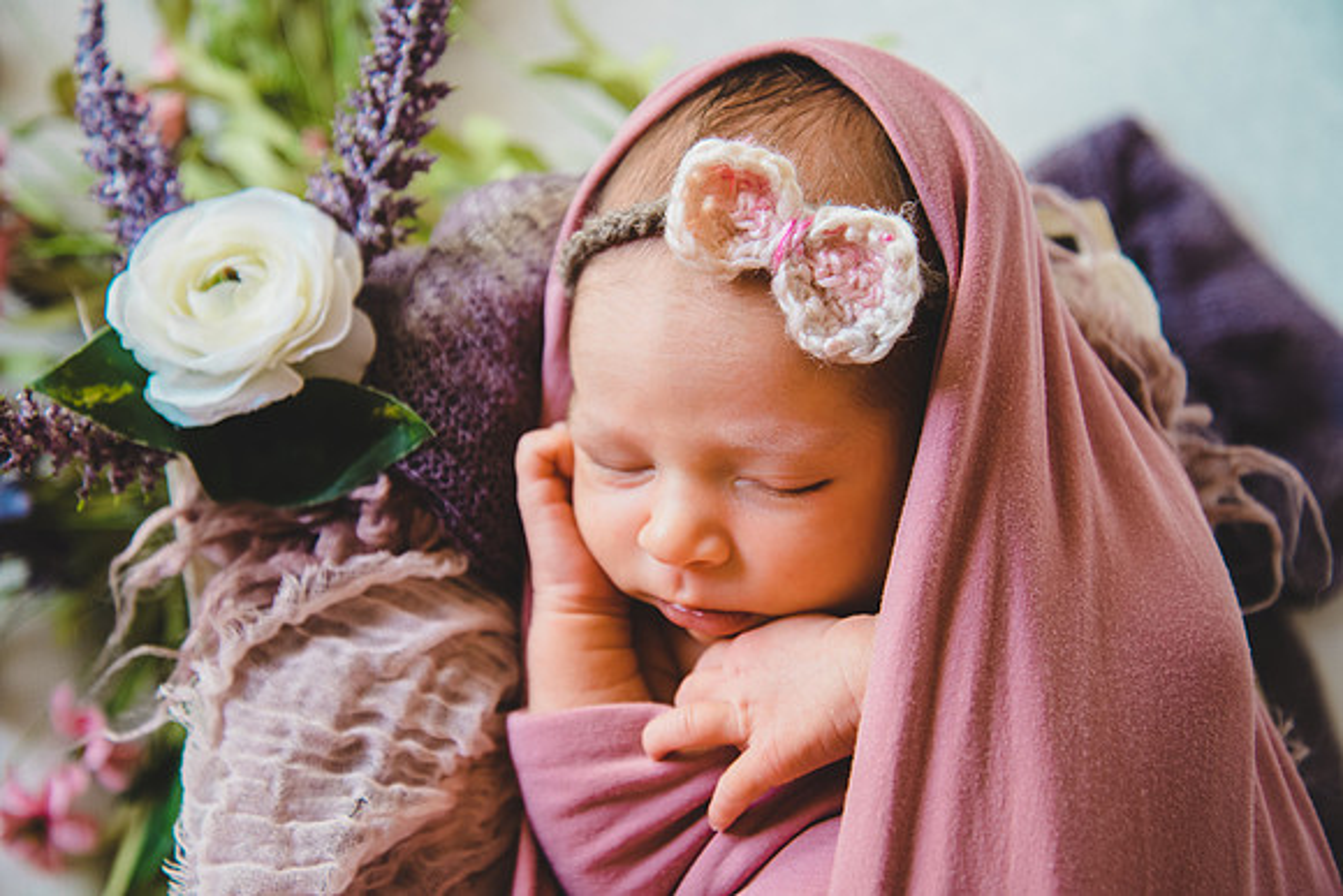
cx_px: 672
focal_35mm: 62
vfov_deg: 21.9
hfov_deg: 32.4
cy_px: 448
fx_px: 2313
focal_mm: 62
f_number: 5
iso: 400
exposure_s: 1/60
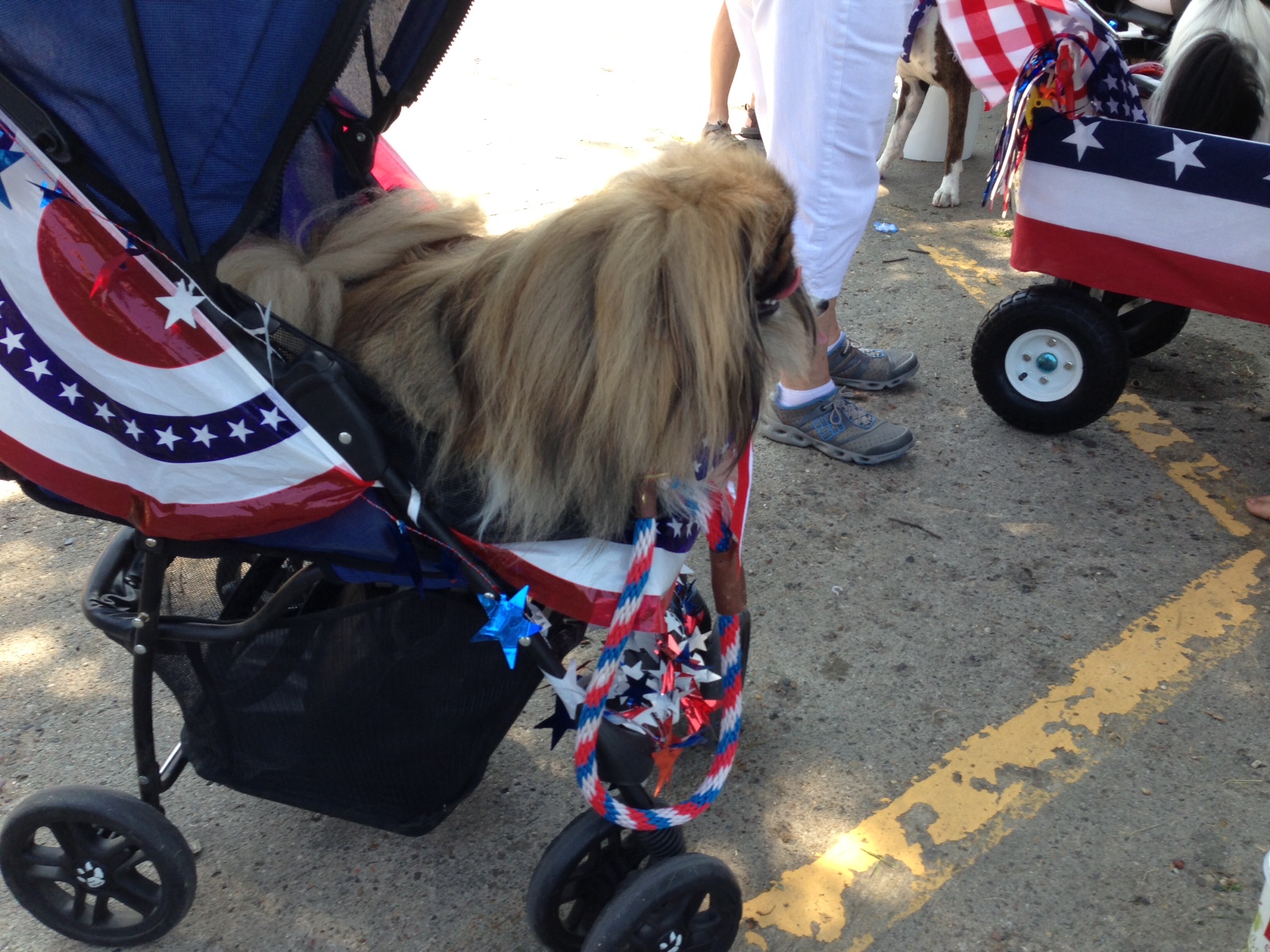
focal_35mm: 33
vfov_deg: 42.9
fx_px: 1211
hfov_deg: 55.4
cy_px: 476
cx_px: 635
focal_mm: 4.13
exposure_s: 1/230
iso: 50
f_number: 2.4
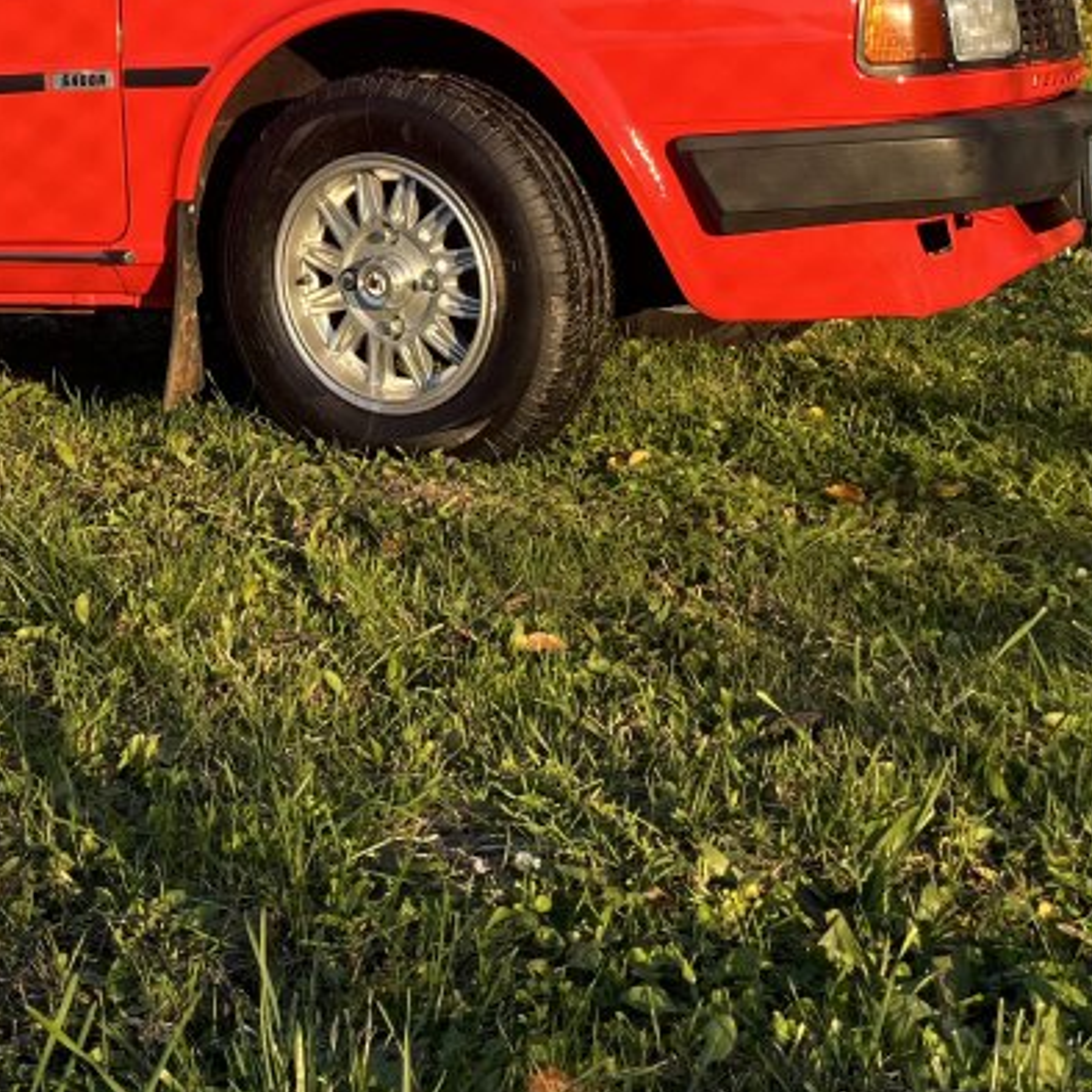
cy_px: -75
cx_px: 94
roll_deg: -2.5
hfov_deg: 23.9
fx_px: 2498
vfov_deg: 23.3
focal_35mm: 70
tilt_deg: +6.2
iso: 50
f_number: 1.6
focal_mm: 5.1
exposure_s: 1/1199
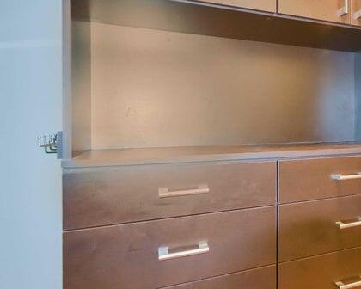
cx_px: 323
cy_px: 110
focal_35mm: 30
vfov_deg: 48.1
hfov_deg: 52.0
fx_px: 321
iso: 3200
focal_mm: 14
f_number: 2.8
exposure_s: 1/60
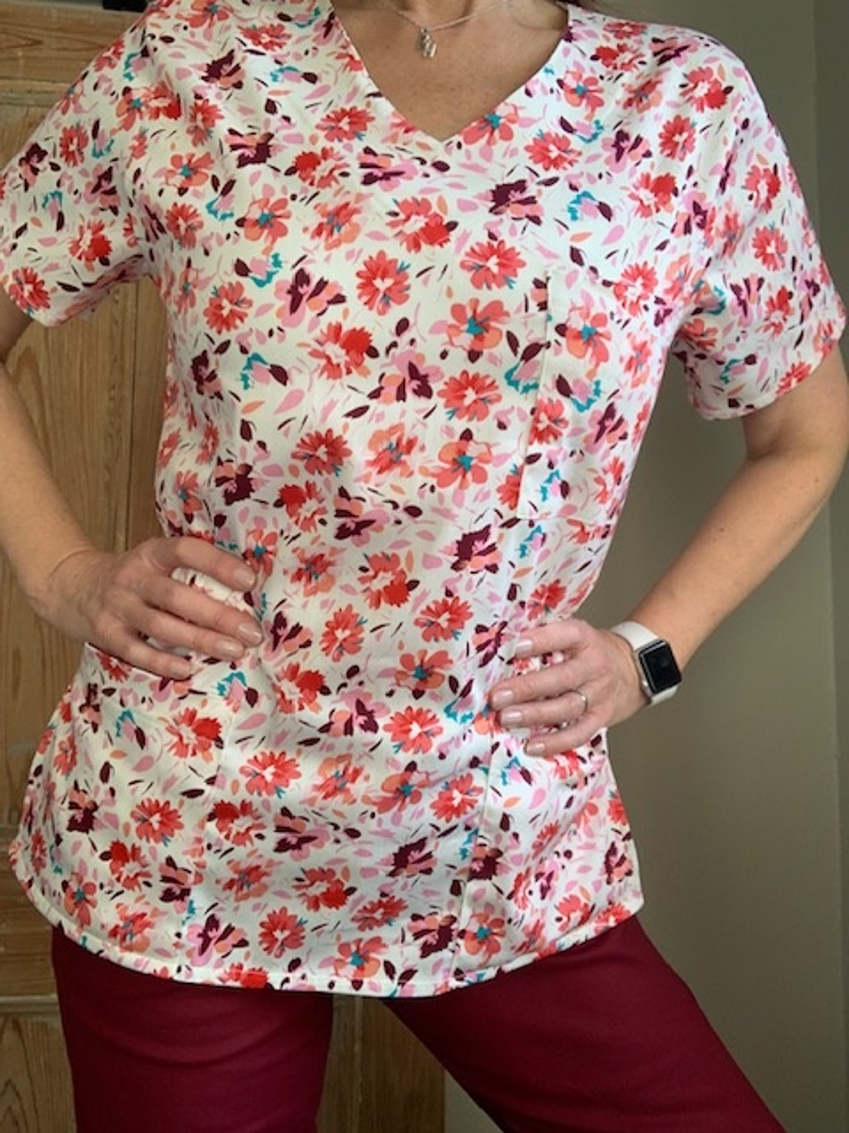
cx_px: 424
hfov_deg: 44.2
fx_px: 1046
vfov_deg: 56.8
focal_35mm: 32
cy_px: 566
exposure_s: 1/72
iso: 64
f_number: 2.2
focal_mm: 2.87
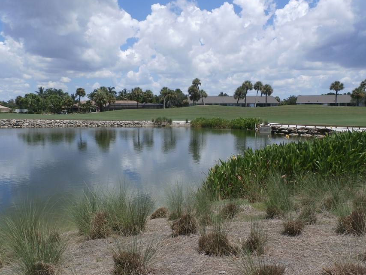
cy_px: 133
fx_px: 317
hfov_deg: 60.0
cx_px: 185
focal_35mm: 30
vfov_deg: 46.8
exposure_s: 1/320
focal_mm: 4.5
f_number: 8.7
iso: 100
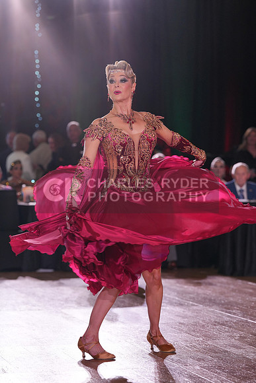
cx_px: 128
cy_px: 192
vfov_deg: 16.0
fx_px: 1364
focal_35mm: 128
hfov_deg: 10.7
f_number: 4
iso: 1000
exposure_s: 1/500
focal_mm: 128
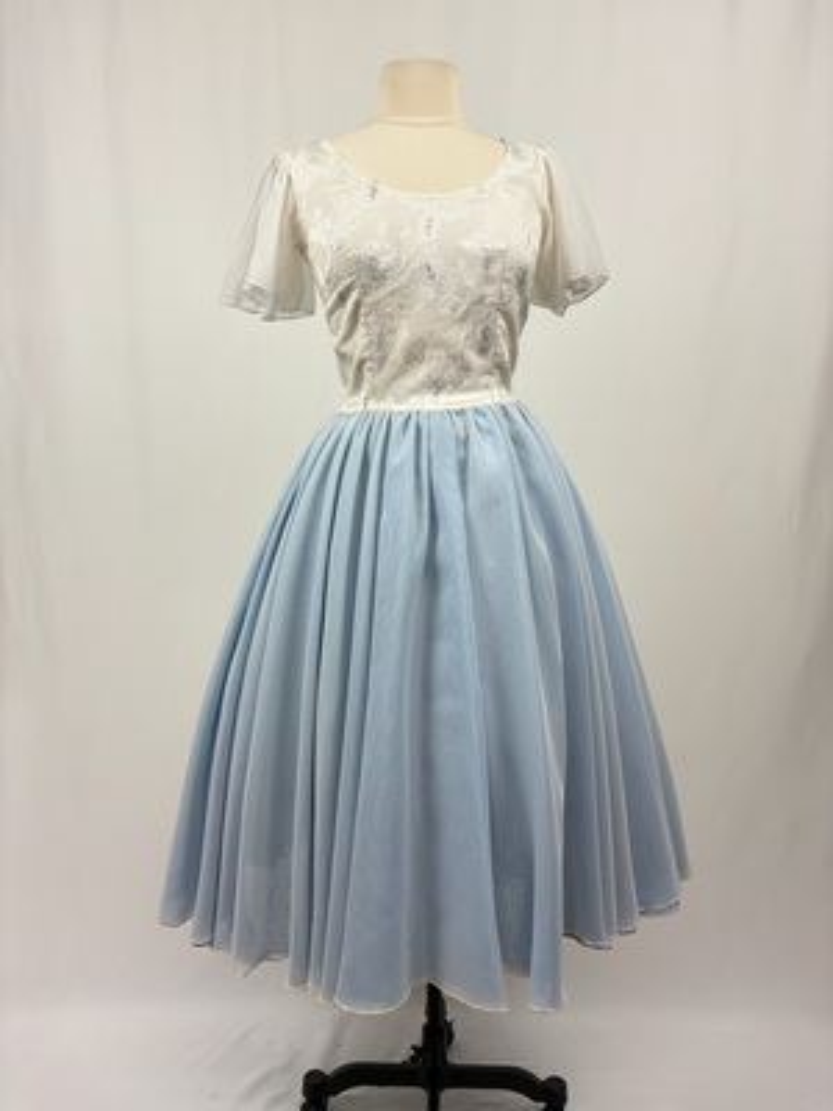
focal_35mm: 26
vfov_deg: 67.3
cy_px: 556
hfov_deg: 53.1
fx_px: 834
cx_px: 416
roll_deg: -2.3
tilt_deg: -7.0
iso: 40
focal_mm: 5.96
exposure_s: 1/136
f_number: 1.6
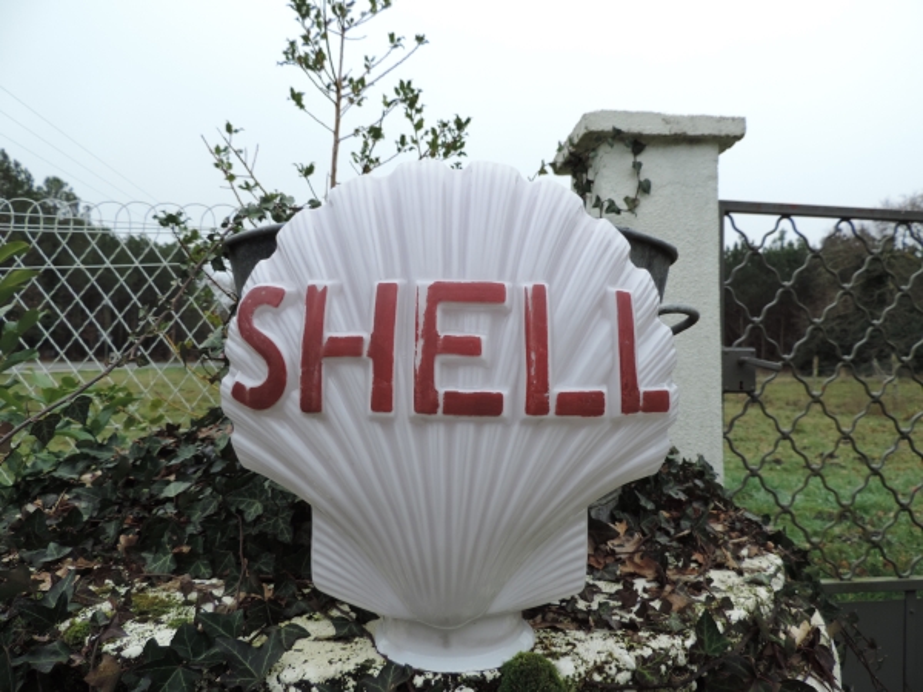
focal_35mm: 24
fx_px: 640
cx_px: 462
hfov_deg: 71.6
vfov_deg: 56.8
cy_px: 346
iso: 80
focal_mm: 4.3
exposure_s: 1/250
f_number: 3
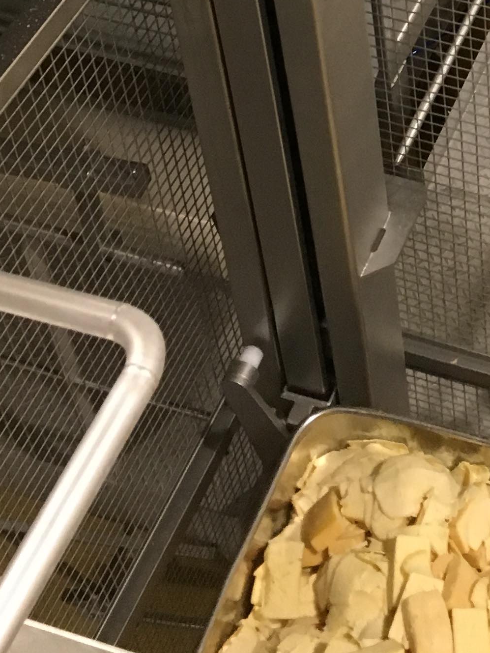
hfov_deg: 16.0
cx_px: 630
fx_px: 1661
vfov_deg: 20.4
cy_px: -186
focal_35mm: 88
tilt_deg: -39.4
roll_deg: -0.4
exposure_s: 1/20
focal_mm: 4.15
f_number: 2.2
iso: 200
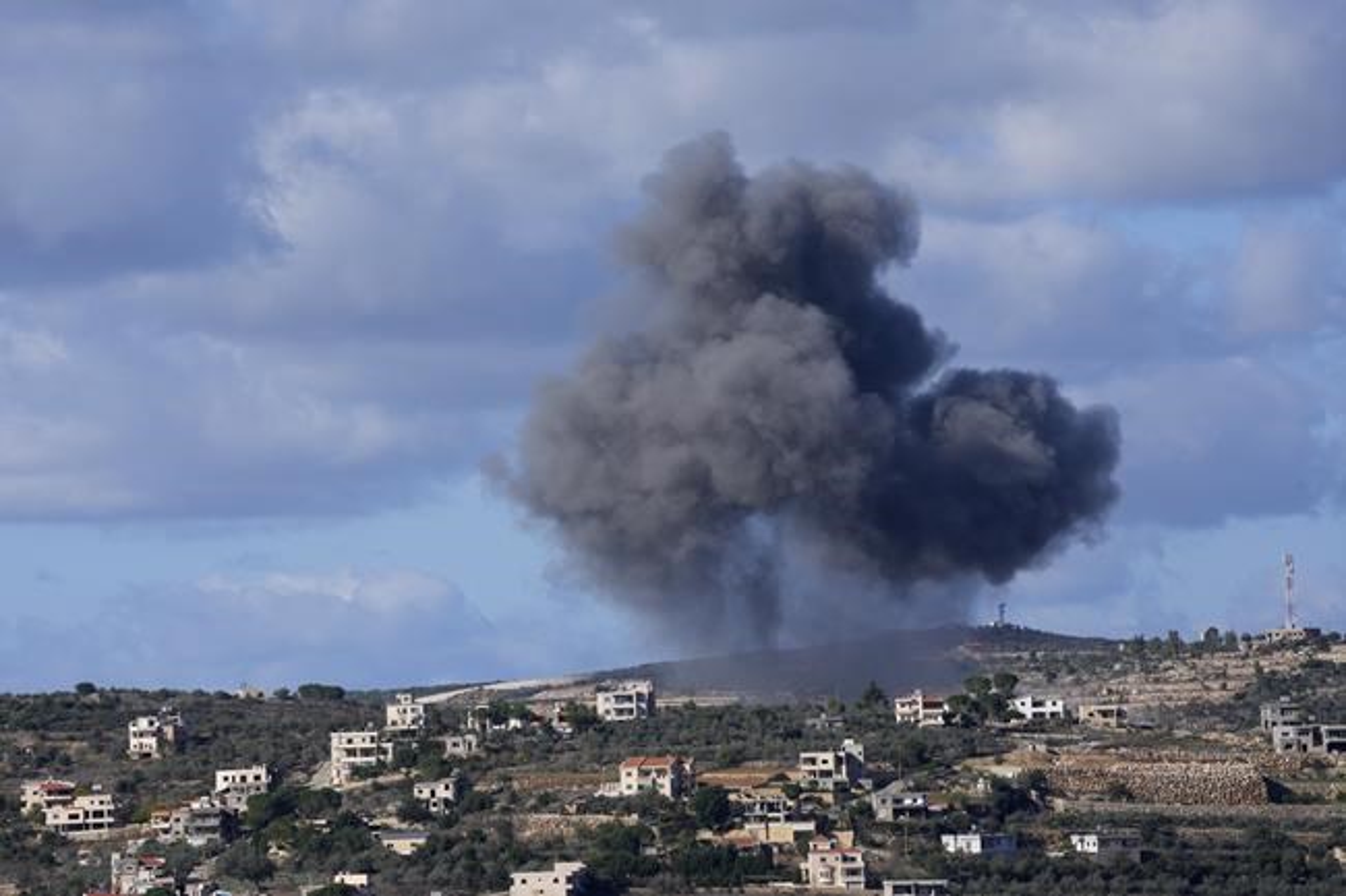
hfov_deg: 11.6
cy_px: 448
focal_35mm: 178
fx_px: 6653
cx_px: 673
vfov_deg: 7.7
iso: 250
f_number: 16
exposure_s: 1/250
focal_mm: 178
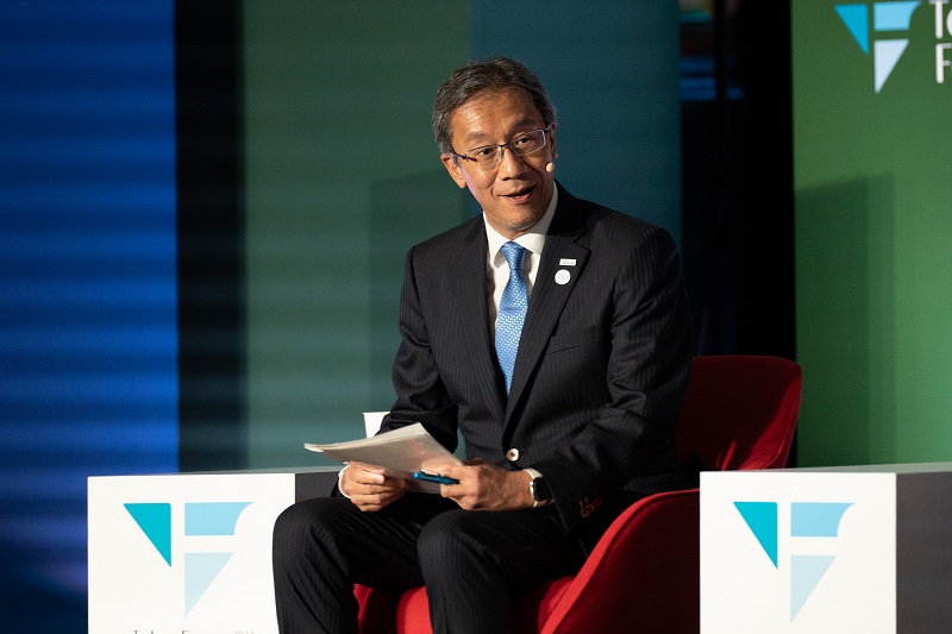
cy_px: 317
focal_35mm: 450
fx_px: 11897
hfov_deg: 4.6
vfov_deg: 3.1
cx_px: 476
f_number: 2.8
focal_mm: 300
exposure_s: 1/200
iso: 2500
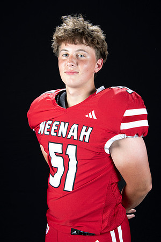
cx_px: 80
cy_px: 121
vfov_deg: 34.5
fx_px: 389
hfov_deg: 23.4
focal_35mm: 58
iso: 320
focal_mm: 58
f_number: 9
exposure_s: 1/160
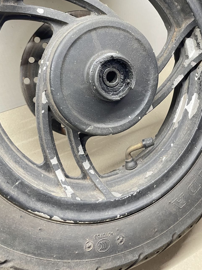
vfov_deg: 47.5
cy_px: 74
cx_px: 117
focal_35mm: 38
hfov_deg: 37.6
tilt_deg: -44.8
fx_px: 296
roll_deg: -9.0
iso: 160
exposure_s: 1/50
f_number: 1.6
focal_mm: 4.2
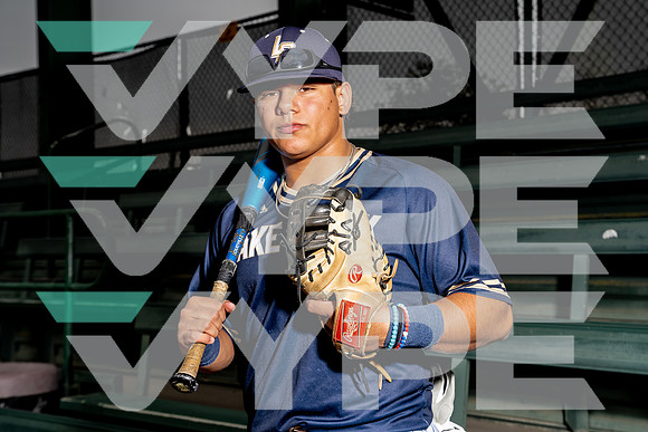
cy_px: 216
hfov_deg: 36.2
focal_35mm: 55
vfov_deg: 24.6
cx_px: 324
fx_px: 990
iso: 200
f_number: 6.3
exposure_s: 1/250
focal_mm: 55
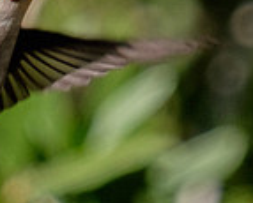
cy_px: -75
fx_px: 19778
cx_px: 176
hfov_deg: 0.7
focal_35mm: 2636
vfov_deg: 0.6
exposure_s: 1/2000
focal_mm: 200
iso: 640
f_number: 4.8
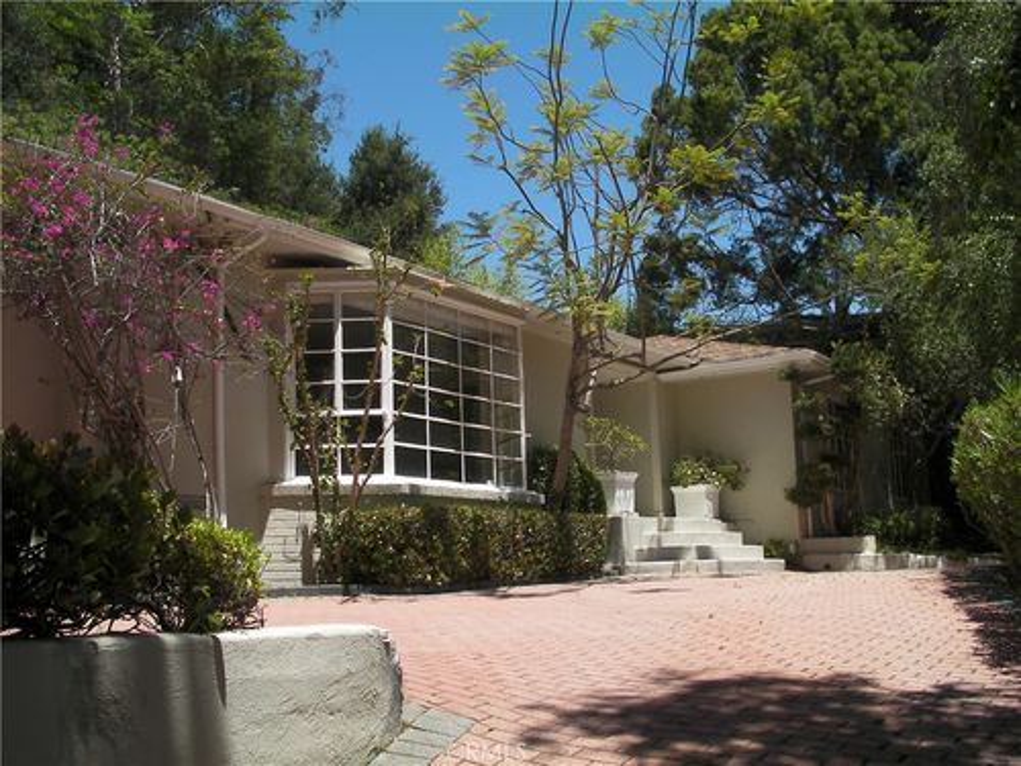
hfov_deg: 49.0
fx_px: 1121
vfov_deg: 37.7
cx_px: 510
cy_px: 383
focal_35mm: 38
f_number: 4.7
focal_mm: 6.3
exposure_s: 1/324
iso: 50
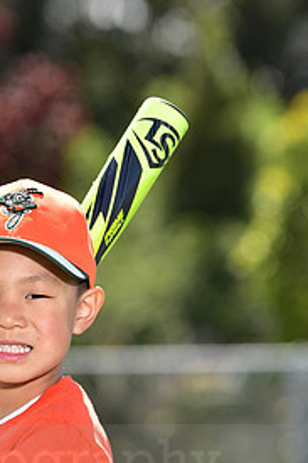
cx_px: -1
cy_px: 448
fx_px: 5422
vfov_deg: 4.9
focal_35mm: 422
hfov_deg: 3.3
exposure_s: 1/250
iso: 80
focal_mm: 200
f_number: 5
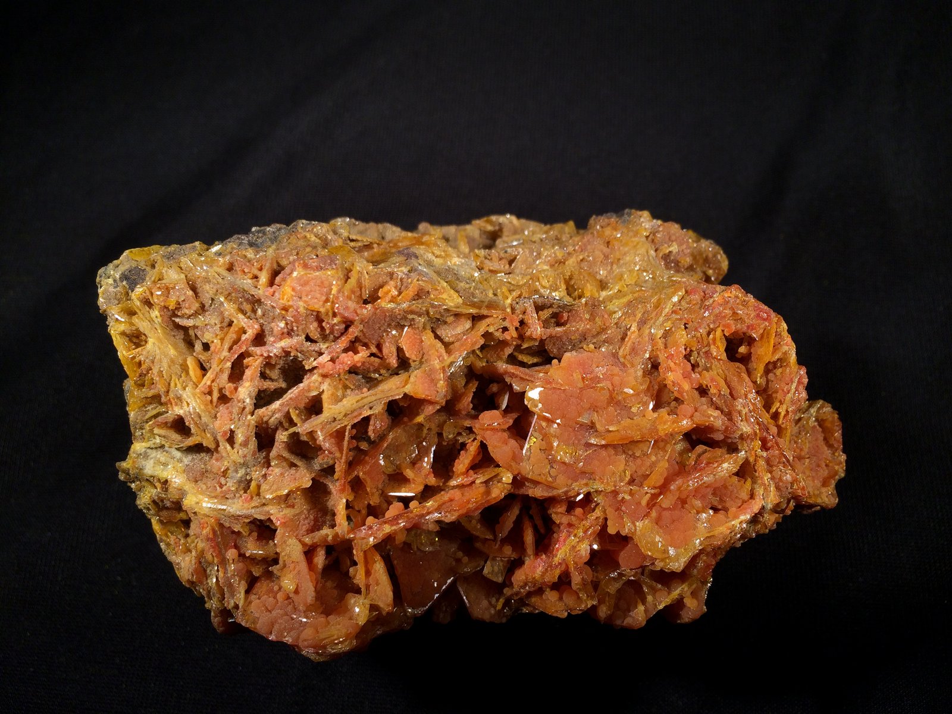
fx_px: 798
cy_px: 357
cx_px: 476
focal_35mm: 29
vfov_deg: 48.2
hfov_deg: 61.7
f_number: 2.2
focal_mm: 4.15
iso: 32
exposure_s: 1/197
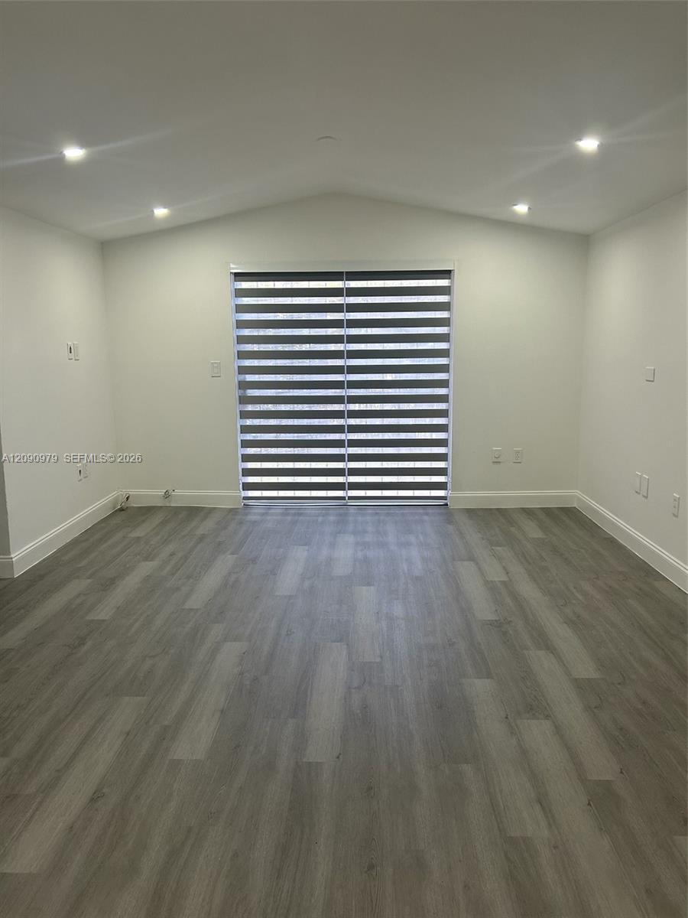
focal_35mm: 26
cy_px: 459
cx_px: 344
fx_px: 689
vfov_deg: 67.3
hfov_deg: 53.1
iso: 80
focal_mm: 5.7
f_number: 1.5
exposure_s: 1/120
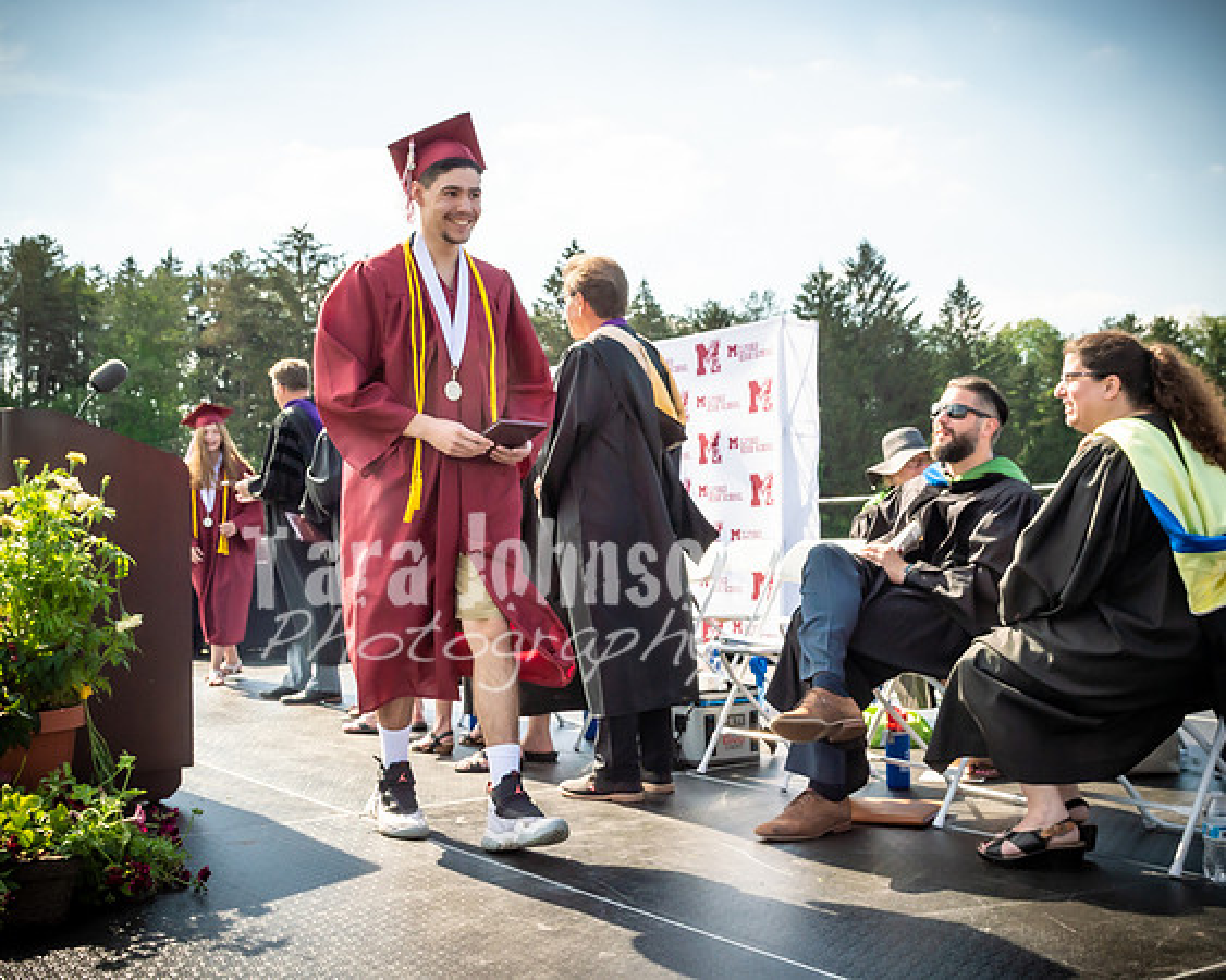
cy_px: 490
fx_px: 1473
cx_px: 613
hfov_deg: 45.2
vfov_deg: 36.8
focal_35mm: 41
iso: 200
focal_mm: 24
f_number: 7.1
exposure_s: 1/800
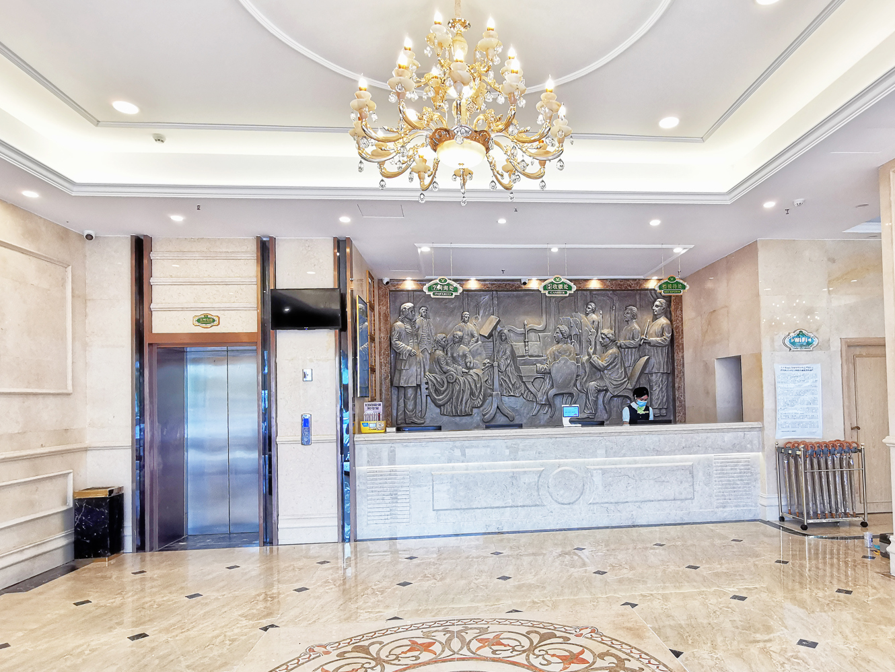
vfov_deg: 65.7
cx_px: 494
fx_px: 517
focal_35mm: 20
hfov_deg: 81.5
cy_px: 382
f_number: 2.2
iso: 160
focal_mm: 2.35
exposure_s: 1/50
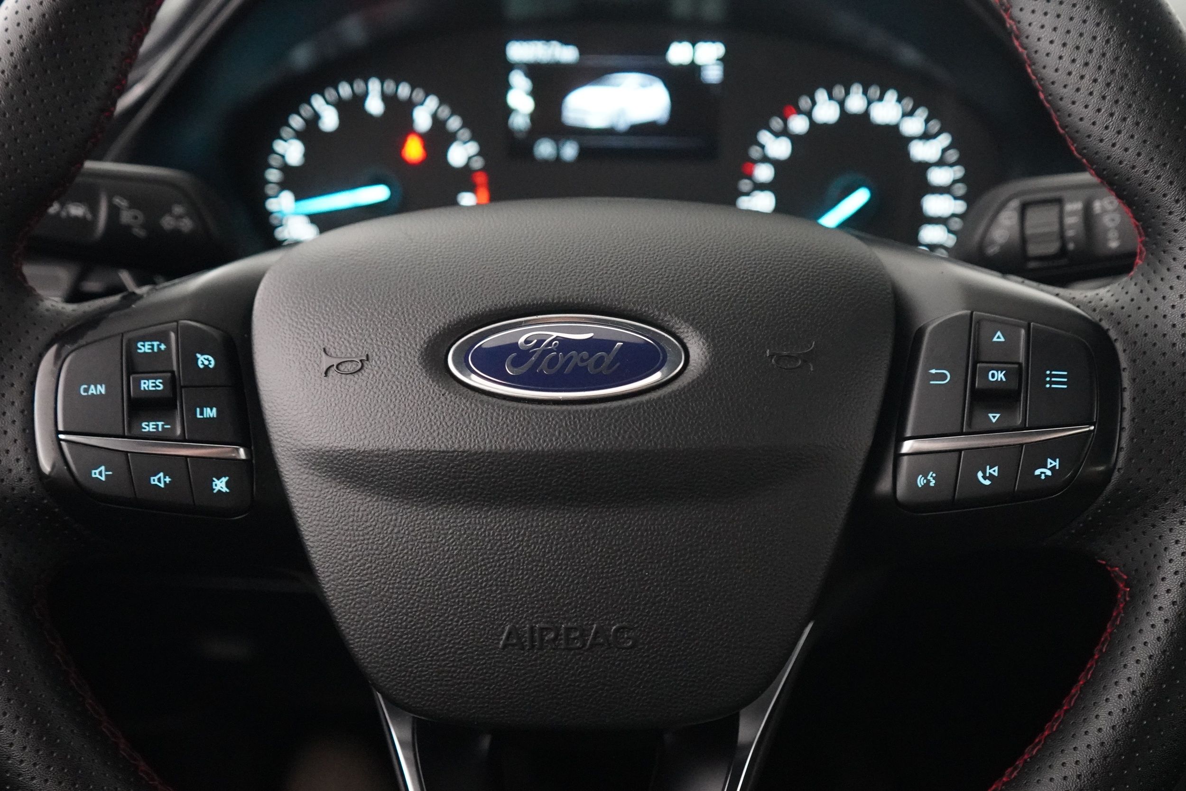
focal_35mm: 42
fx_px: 1384
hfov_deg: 46.4
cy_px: 396
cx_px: 593
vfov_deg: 31.9
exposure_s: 1/25
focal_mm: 28
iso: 6400
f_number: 3.5
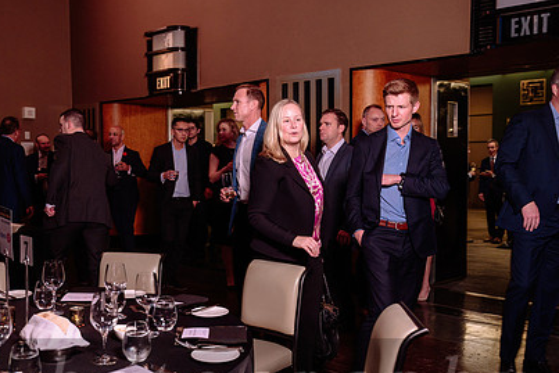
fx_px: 637
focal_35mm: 41
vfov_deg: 32.7
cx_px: 240
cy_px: 195
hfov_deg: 47.3
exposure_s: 1/50
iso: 800
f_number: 3.5
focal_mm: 28.5
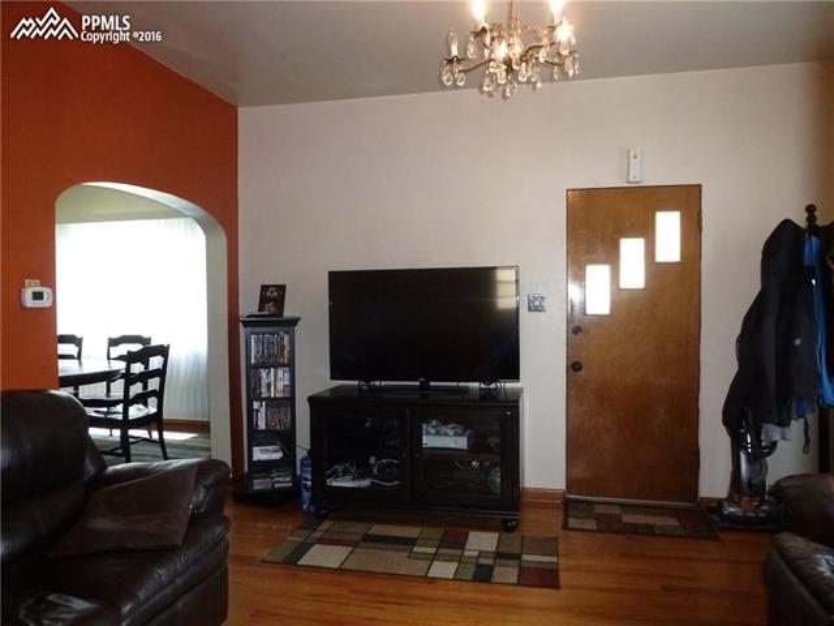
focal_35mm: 24
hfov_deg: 71.6
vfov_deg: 56.8
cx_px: 417
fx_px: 578
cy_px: 313
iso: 320
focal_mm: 4.3
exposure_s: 1/60
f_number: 3.3
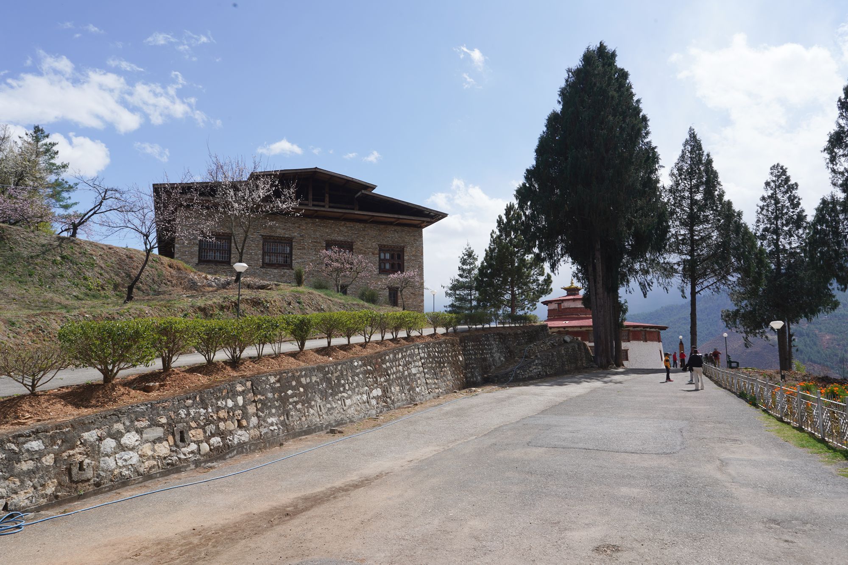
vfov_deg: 53.1
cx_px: 424
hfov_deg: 73.7
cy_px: 282
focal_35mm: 24
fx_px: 565
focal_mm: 24
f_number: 18
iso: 100
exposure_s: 1/100
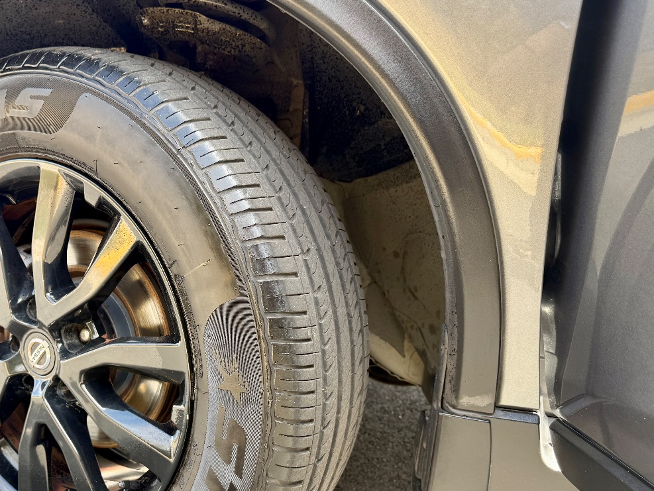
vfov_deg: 40.2
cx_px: 180
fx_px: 661
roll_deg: -5.6
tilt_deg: -16.6
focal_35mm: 35
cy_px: 328
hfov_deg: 50.9
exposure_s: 1/179
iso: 80
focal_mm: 6.76
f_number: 1.78
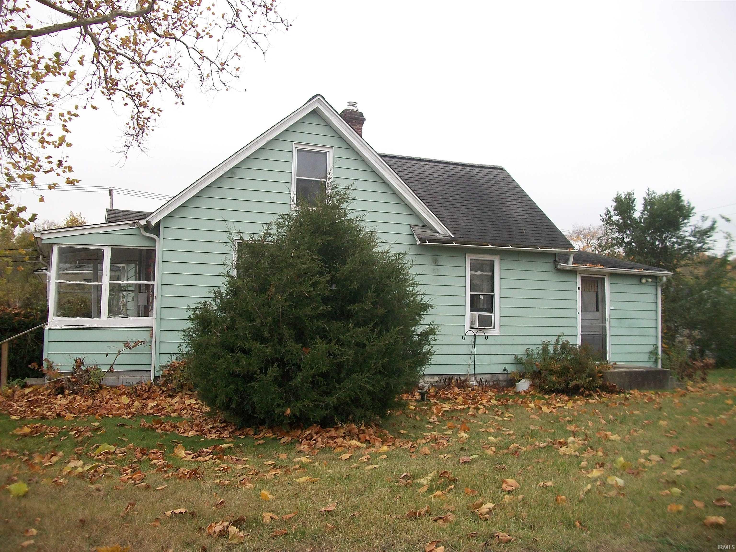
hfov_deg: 56.8
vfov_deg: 44.2
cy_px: 276
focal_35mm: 32
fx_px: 680
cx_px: 368
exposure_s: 1/160
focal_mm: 5.7
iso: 80
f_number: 2.9
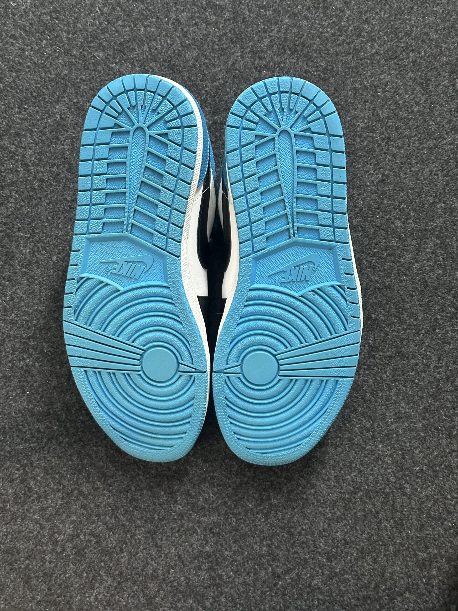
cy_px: 306
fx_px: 847
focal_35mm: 48
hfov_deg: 30.3
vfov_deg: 39.7
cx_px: 229
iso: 500
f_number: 1.78
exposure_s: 1/39
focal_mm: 6.86
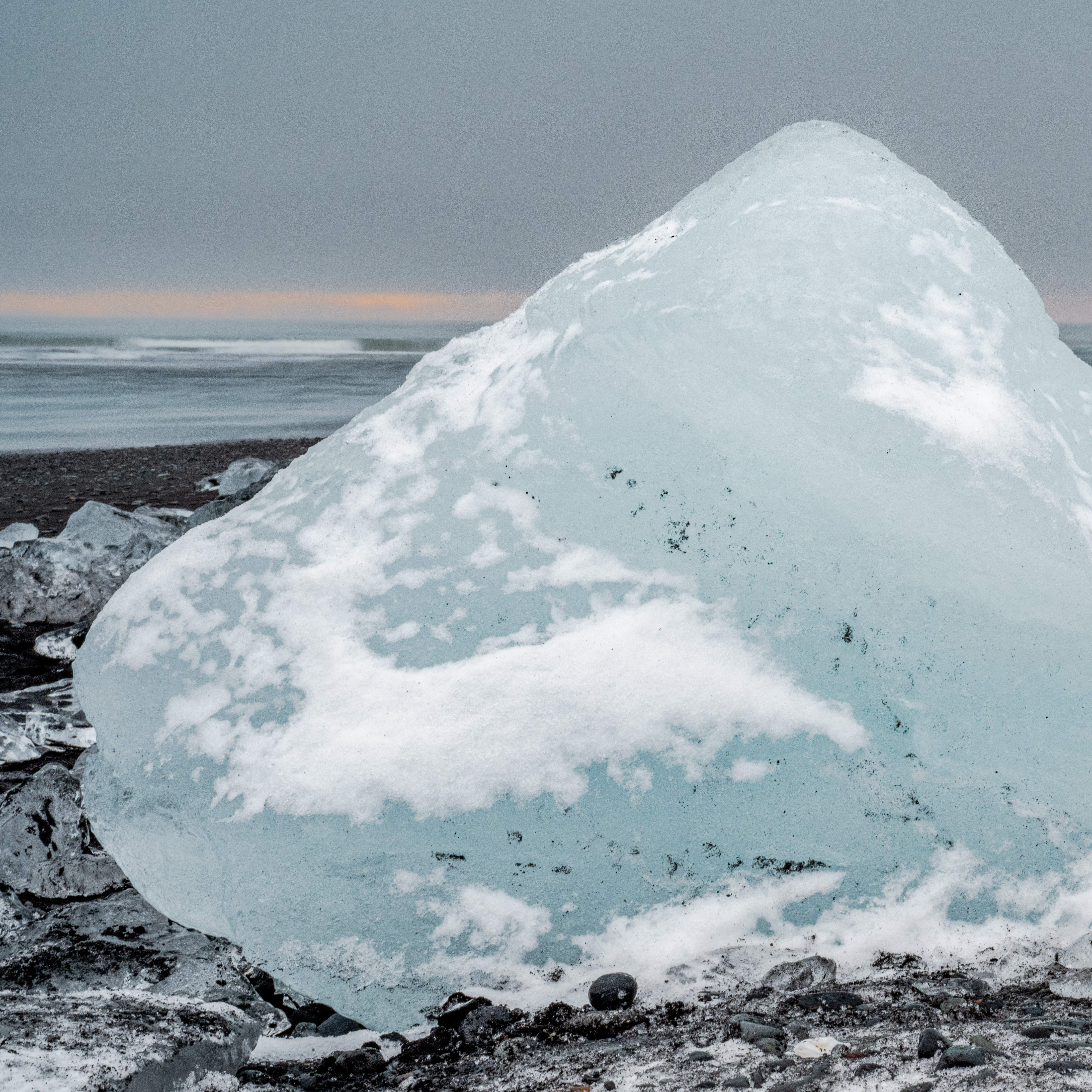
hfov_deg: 19.7
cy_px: 640
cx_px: 897
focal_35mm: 87
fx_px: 3105
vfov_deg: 19.9
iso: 500
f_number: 22
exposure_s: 1.3
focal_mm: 54
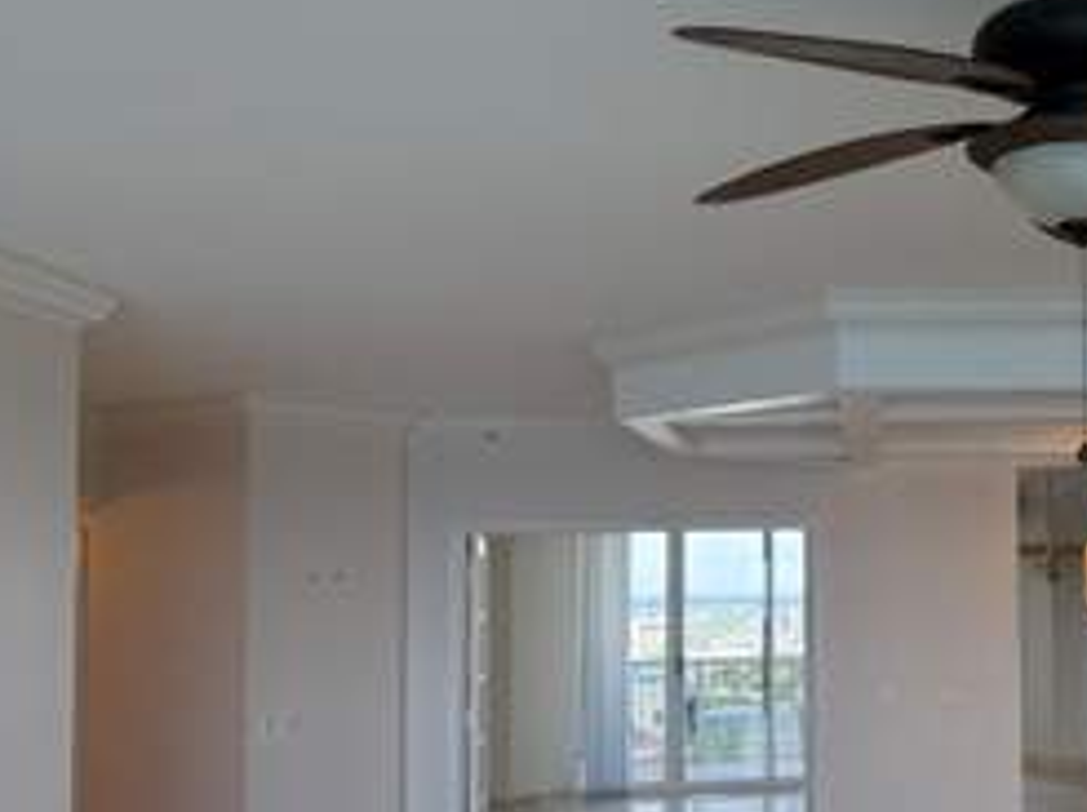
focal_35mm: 47
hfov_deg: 37.4
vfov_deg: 30.7
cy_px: 512
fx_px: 1474
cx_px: 1012
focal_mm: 6.76
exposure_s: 1/230
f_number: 1.78
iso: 160
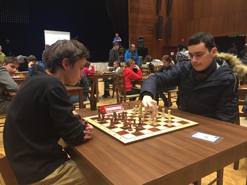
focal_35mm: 29
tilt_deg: -8.1
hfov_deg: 61.7
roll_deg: +2.7
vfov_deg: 48.2
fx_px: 207
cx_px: 124
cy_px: 92
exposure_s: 1/33
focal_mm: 4.15
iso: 250
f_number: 2.2
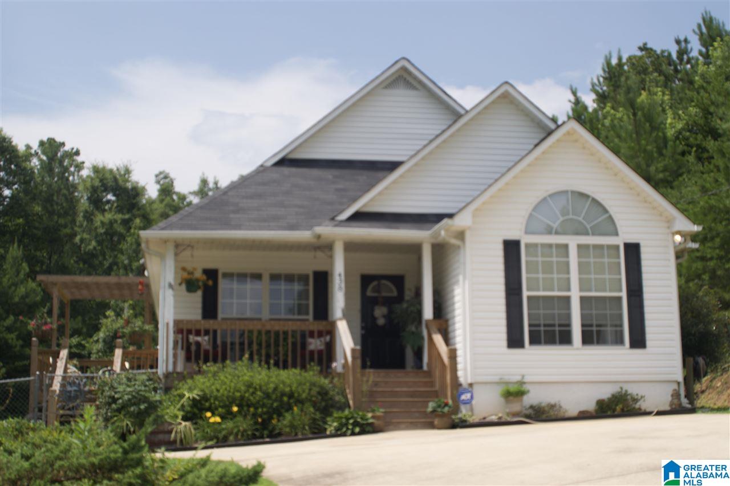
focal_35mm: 51
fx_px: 1034
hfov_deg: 38.9
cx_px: 365
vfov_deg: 26.5
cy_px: 243
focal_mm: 34
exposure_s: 1/200
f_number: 8
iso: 100
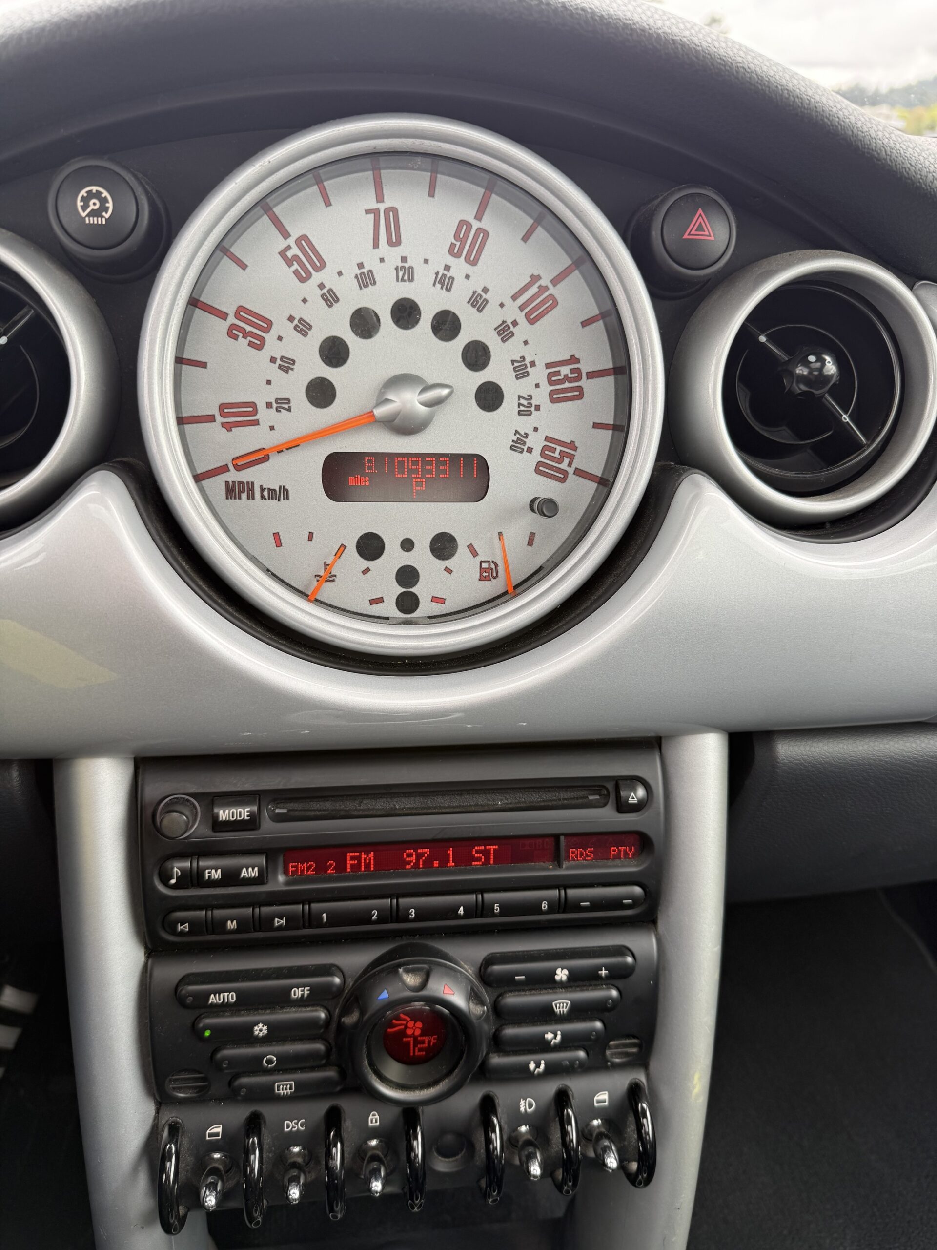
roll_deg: -2.9
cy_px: 625
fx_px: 866
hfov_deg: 56.8
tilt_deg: -25.7
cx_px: 468
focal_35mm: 24
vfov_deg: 71.6
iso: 64
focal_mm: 6.76
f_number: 1.78
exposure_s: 1/160
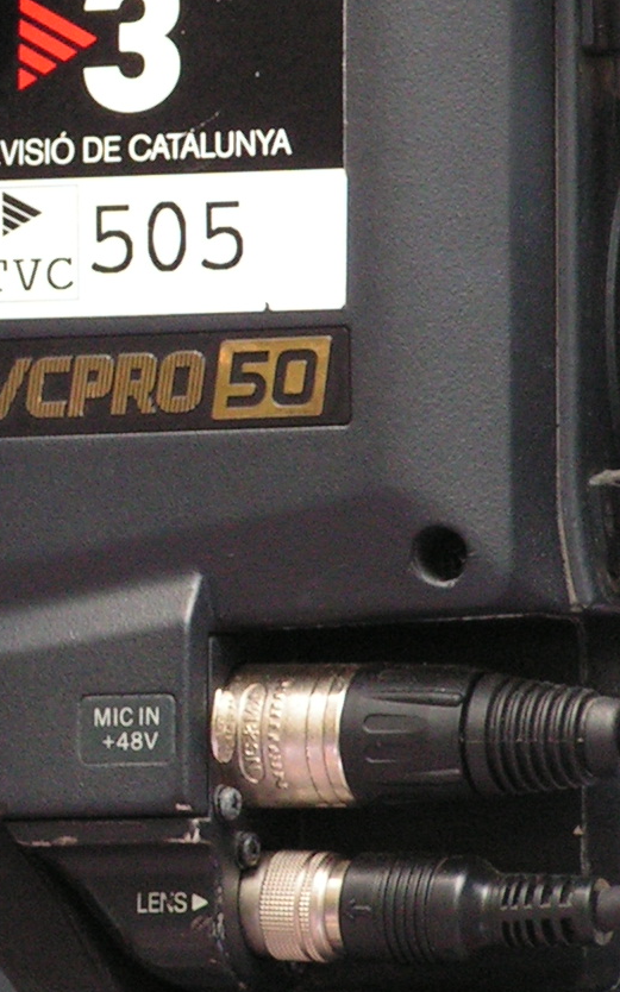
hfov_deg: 2.9
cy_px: 145
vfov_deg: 4.6
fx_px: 12413
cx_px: -199
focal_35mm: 459
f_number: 3.2
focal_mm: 26.4
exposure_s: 1/160
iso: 100
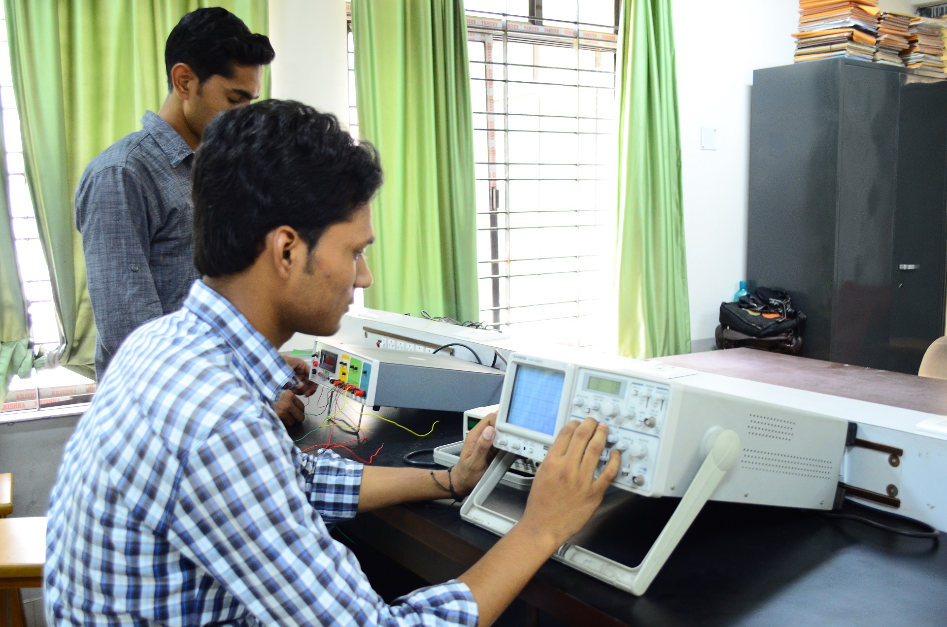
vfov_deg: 36.7
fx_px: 945
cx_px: 474
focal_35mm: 36
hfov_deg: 53.2
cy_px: 314
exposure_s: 1/30
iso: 1250
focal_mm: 24
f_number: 4
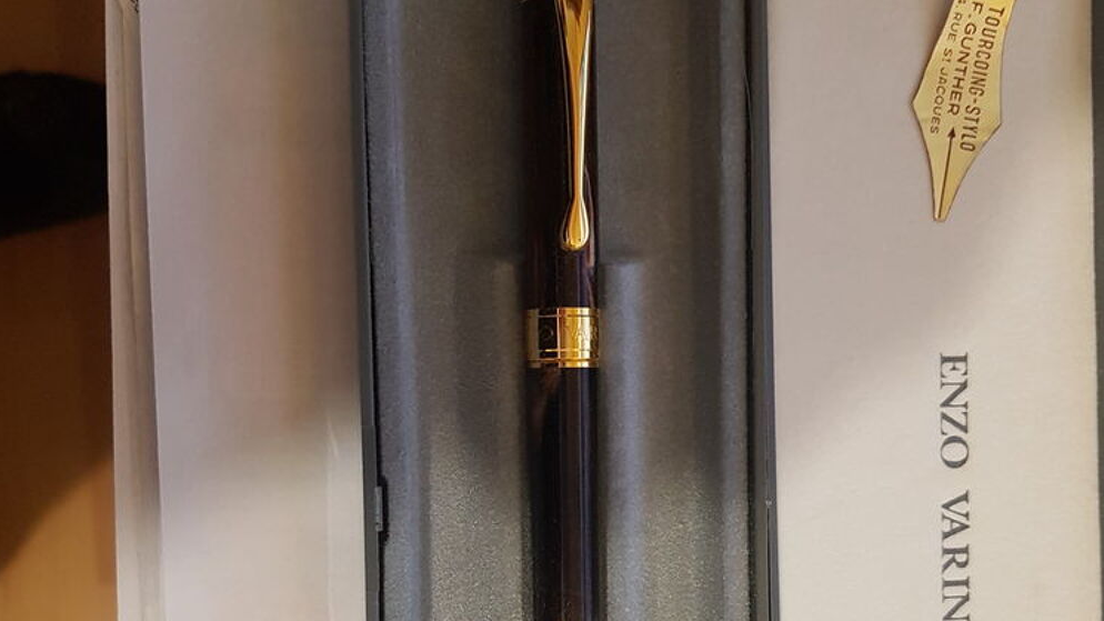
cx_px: 550
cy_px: 490
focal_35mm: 38
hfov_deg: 52.8
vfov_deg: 30.5
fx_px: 1112
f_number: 1.7
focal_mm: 4.2
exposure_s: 1/13
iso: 200
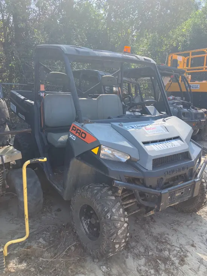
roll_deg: -2.6
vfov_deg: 63.4
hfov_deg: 49.8
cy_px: 138
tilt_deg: -13.1
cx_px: 104
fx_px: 223
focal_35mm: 28
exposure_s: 1/578
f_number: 1.8
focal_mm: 3.99
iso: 32
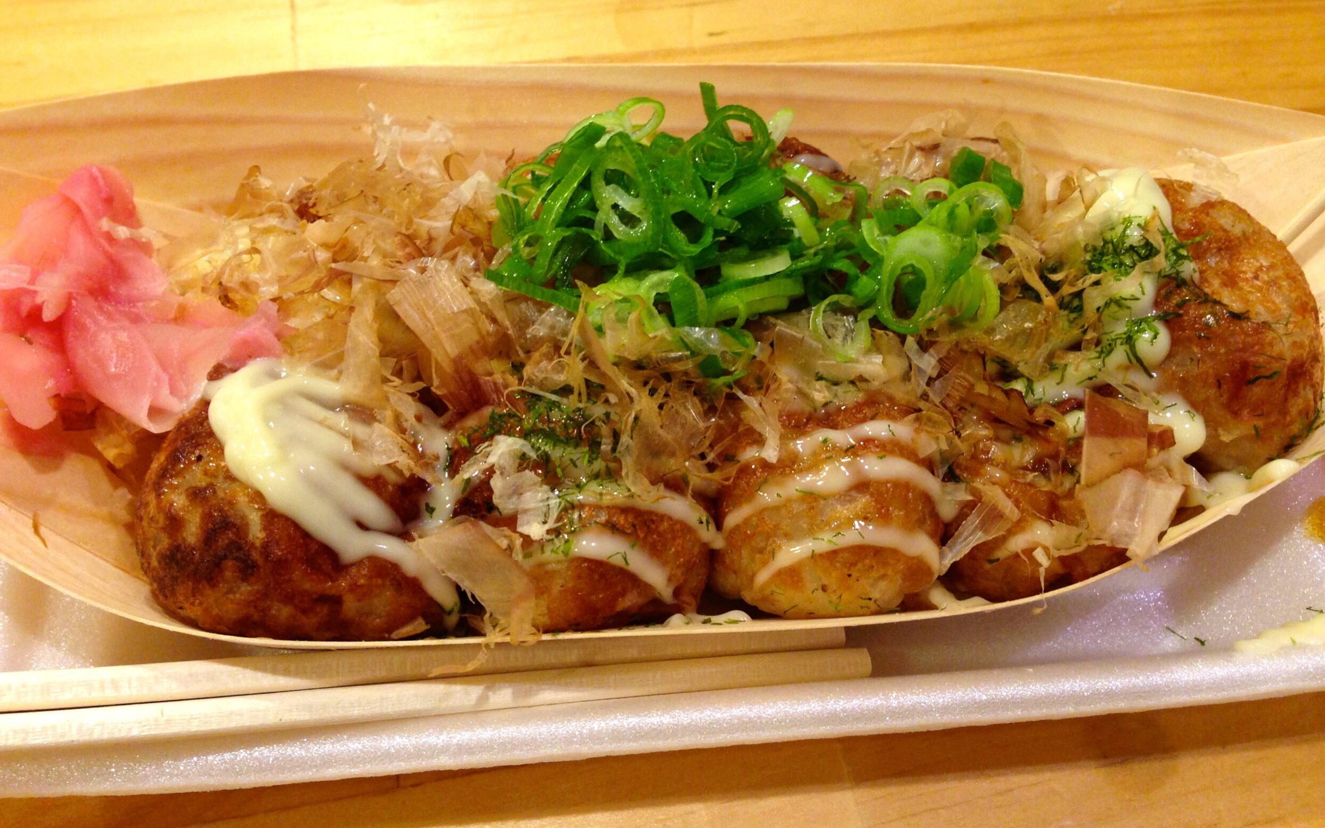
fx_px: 1300
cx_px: 644
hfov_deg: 54.0
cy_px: 332
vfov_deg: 35.2
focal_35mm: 36
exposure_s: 1/20
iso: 125
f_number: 2.4
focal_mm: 4.13
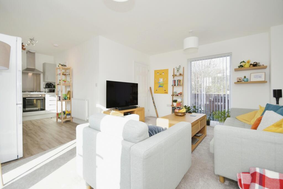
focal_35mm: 15
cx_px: 142
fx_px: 118
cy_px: 94
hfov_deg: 100.4
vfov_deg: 77.3
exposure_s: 1/250
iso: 400
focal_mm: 10
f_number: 8
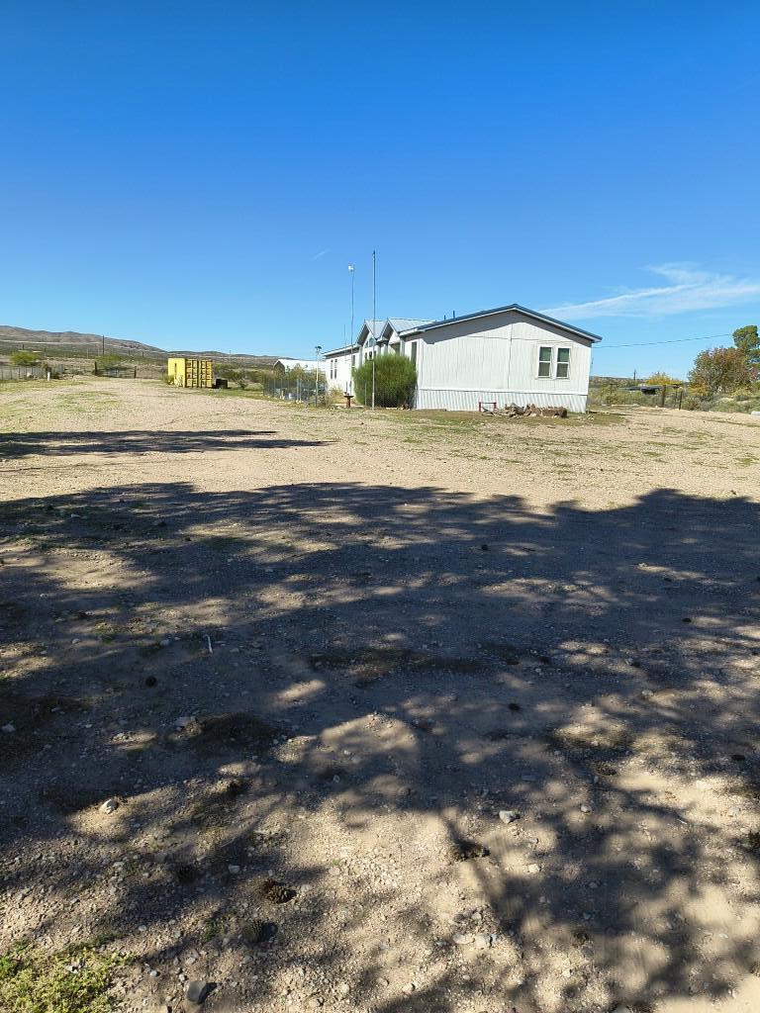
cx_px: 380
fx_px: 732
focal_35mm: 25
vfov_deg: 69.4
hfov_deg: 54.9
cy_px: 506
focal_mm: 4.68
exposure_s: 1/1014
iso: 100
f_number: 1.7
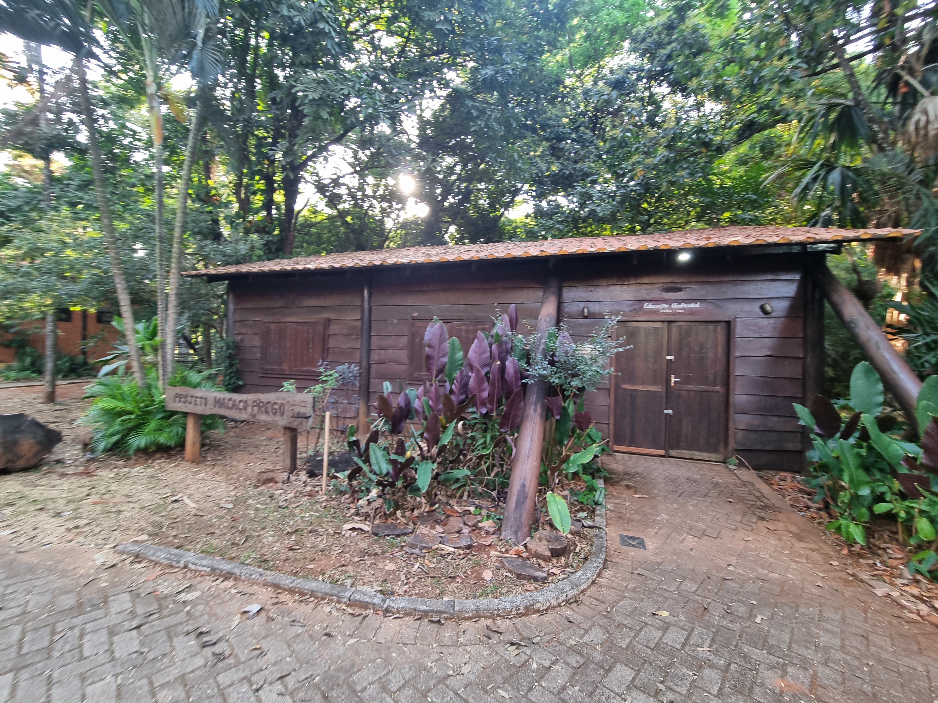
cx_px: 469
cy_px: 352
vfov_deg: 89.9
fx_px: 352
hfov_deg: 106.2
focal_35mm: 13
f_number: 2.2
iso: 100
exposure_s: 1/60
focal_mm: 2.2
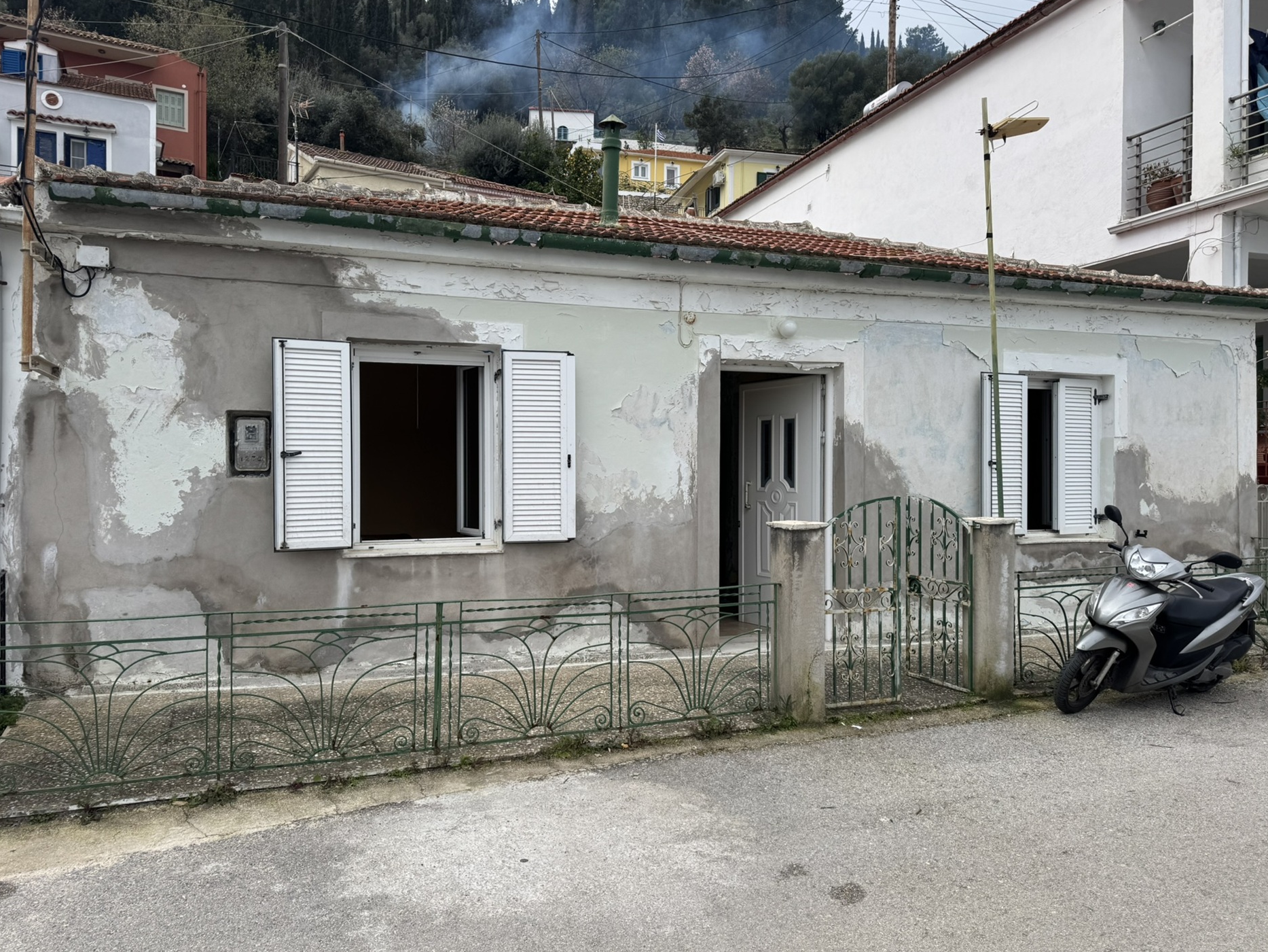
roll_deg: -1.8
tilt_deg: -0.6
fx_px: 916
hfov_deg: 69.4
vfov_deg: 54.9
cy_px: 471
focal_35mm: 25
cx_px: 616
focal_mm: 6.76
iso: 80
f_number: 1.78
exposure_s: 1/1869
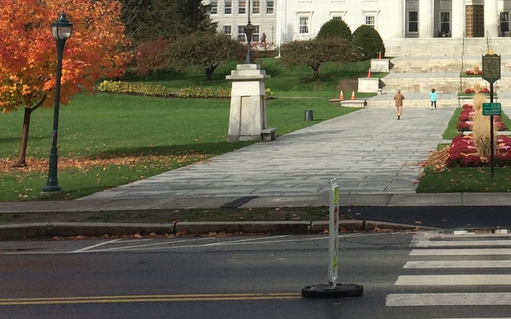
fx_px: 1003
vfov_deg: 17.4
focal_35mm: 72
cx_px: 470
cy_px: -46
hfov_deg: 27.5
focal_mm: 4.12
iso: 40
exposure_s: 1/1786
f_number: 2.2
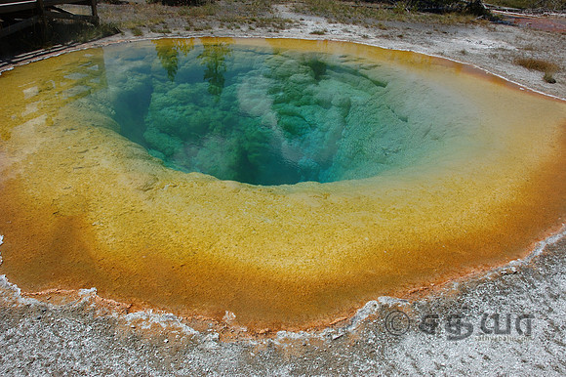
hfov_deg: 67.4
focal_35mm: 27
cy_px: 188
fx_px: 424
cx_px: 283
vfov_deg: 47.9
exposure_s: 1/400
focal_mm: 18
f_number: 10
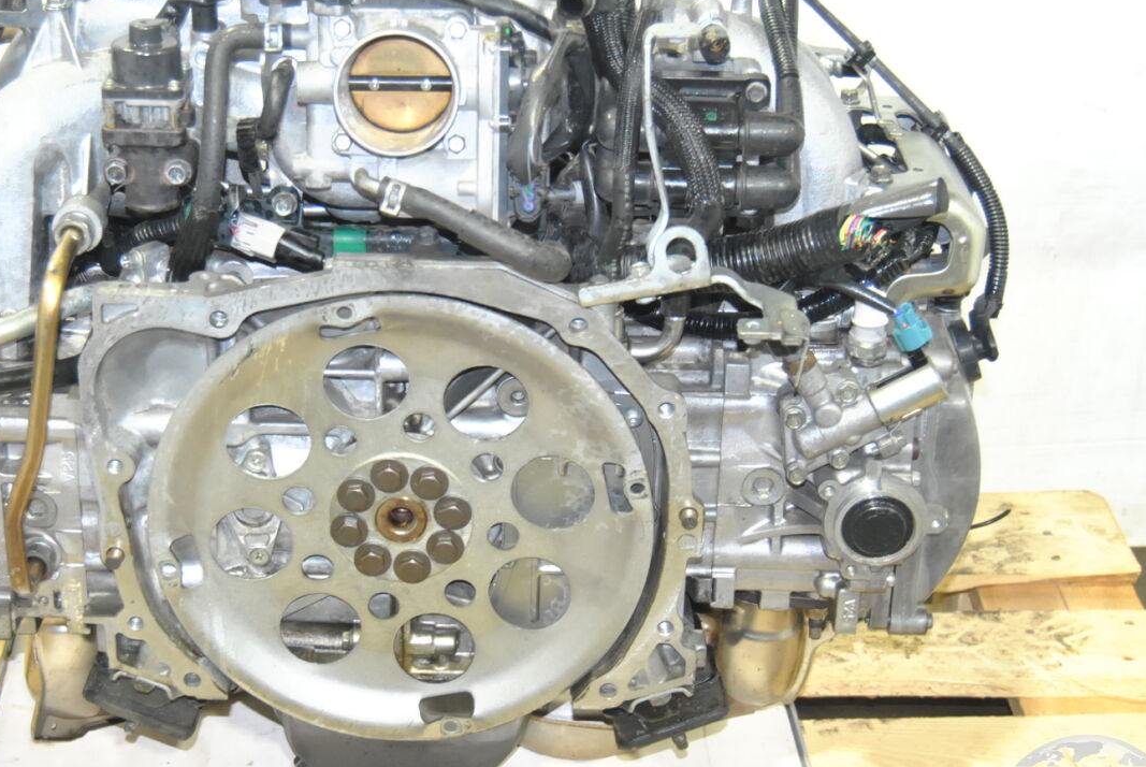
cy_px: 381
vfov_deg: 19.6
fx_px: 2223
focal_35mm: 70
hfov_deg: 28.8
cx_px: 451
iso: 800
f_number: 5
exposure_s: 1/60
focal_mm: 31
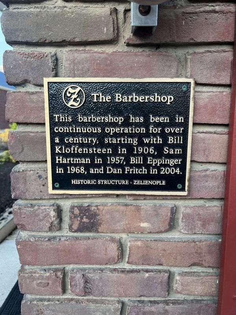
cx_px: 118
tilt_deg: -9.6
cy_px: 158
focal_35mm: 26
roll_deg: +0.2
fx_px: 236
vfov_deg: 67.3
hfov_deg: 53.1
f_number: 1.5
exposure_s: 1/244
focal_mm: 5.7
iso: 40
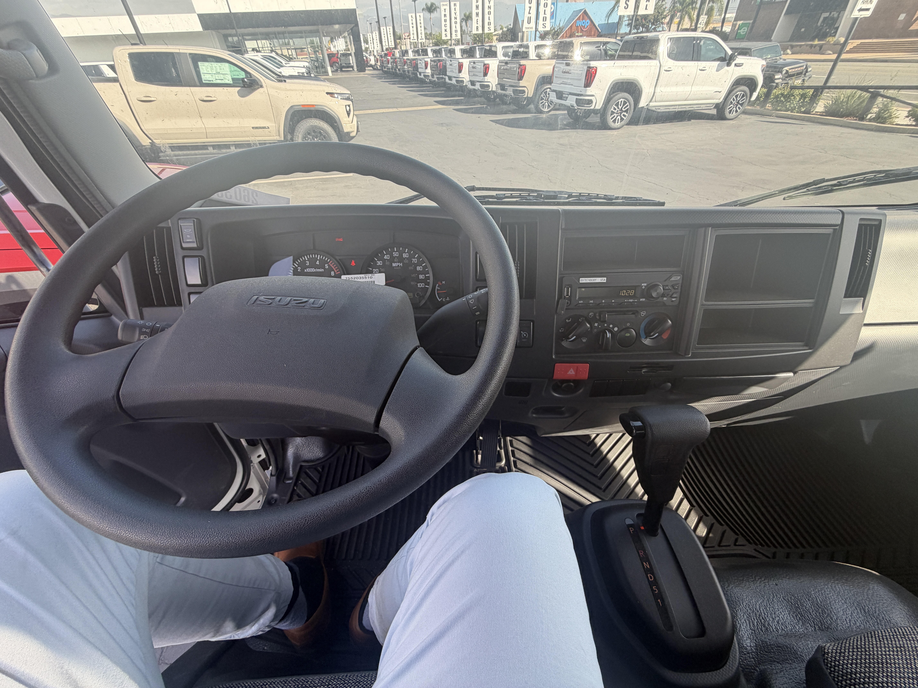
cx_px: 459
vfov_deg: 85.7
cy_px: 344
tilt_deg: -38.4
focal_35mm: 14
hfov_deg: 102.1
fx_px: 371
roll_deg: +3.7
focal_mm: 2.22
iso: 50
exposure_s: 1/205
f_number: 2.2
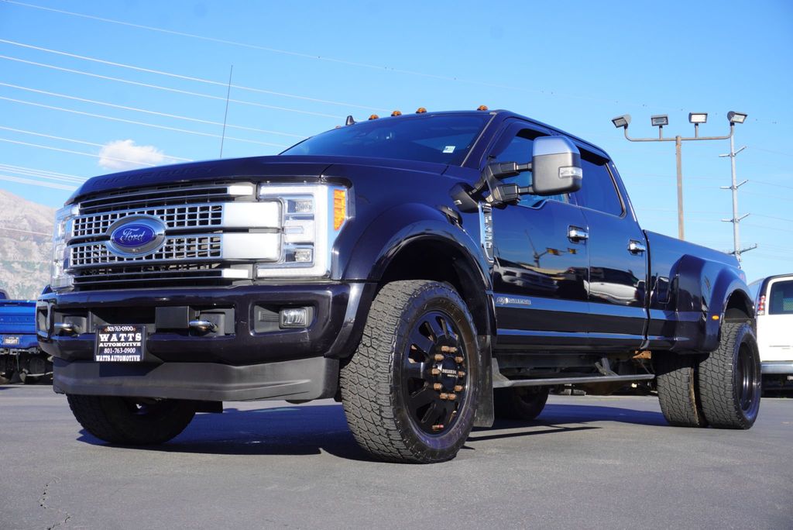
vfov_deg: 29.0
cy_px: 265
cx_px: 396
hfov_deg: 42.3
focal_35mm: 46
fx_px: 1025
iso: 100
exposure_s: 1/100
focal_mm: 31
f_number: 9
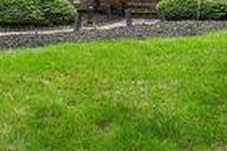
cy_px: -20
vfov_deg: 19.3
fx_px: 422
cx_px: 82
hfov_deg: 30.0
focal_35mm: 67
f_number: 8
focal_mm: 19
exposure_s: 1/250
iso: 250
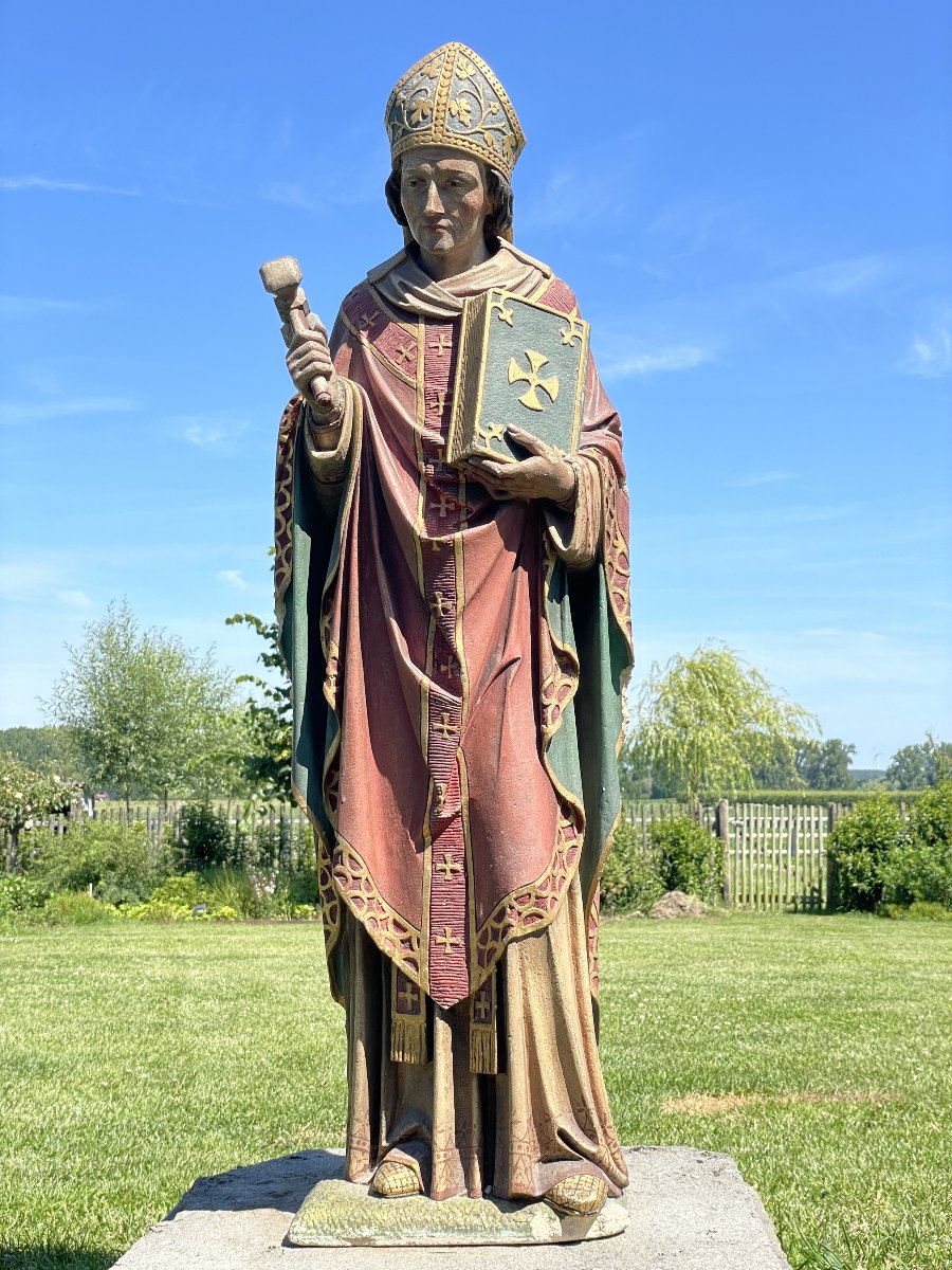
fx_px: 1907
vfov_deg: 36.8
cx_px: 476
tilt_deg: +6.3
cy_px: 635
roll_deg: +0.2
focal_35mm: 52
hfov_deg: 28.0
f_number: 2
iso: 25
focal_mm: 6
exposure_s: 1/1261
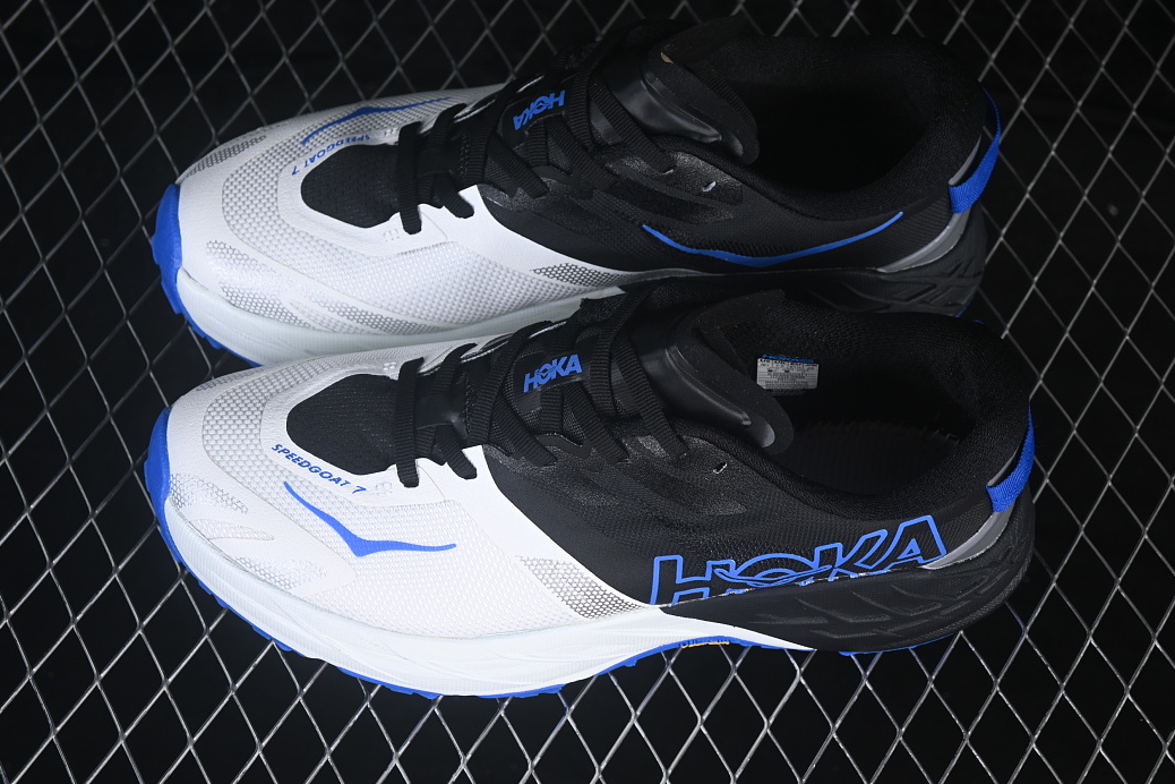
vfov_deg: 17.5
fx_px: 2546
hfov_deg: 26.0
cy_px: 390
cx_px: 590
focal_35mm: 78
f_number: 7.1
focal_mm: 50
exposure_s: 1/60
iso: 160
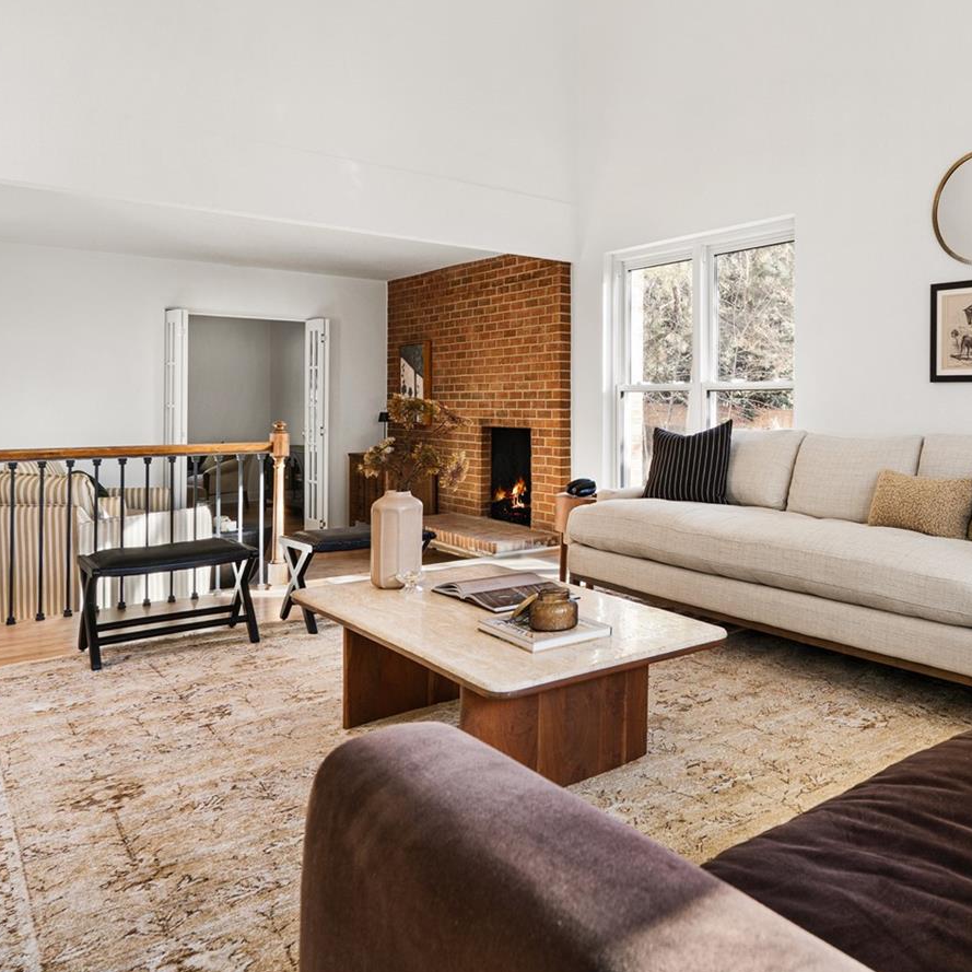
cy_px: 398
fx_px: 850
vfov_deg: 59.1
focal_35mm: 27
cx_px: 789
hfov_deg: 55.0
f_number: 8
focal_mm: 17.5
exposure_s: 1/4
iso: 320
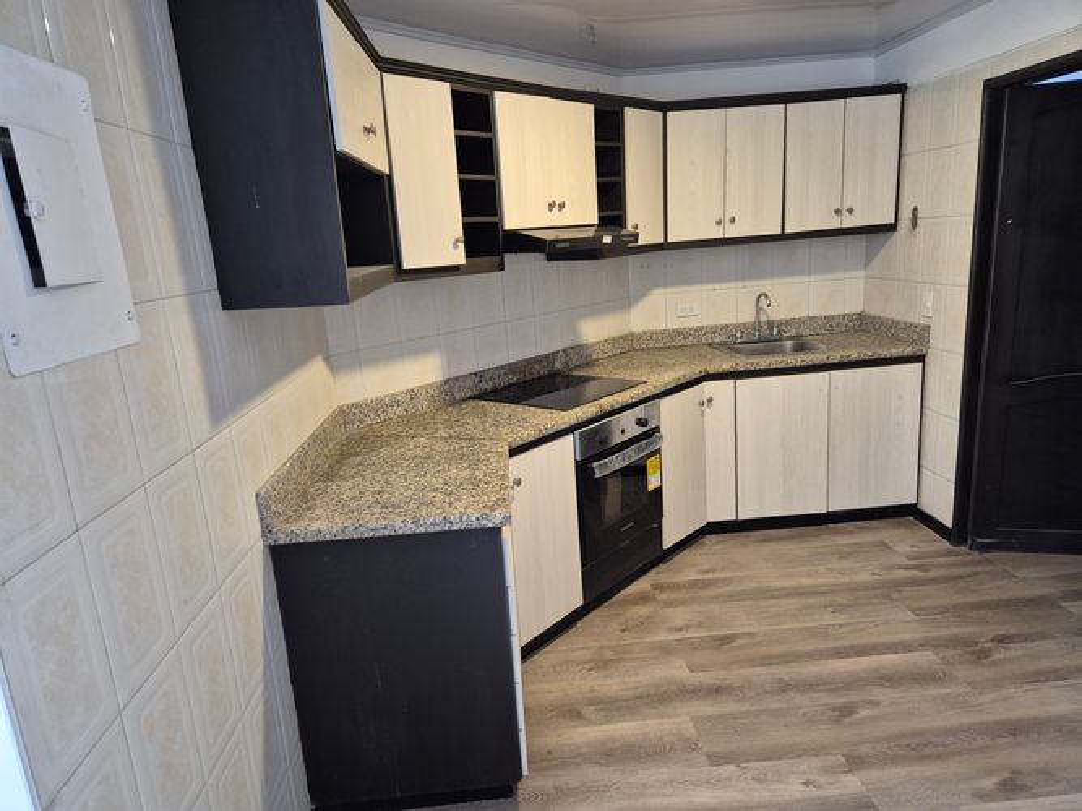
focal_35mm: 23
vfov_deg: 58.9
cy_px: 406
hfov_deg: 73.9
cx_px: 541
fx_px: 719
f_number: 1.8
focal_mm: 5.4
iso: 500
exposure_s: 1/120
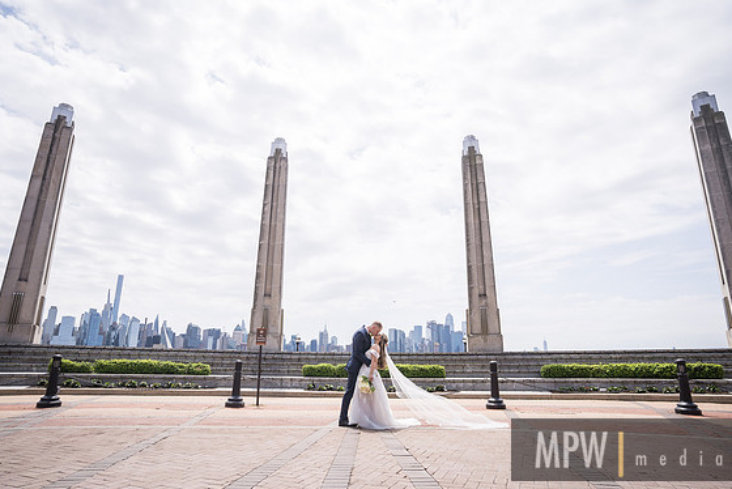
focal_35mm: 19
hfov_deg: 86.9
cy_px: 260
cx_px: 359
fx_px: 387
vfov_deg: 64.6
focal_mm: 17
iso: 100
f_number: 2.8
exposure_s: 1/2000
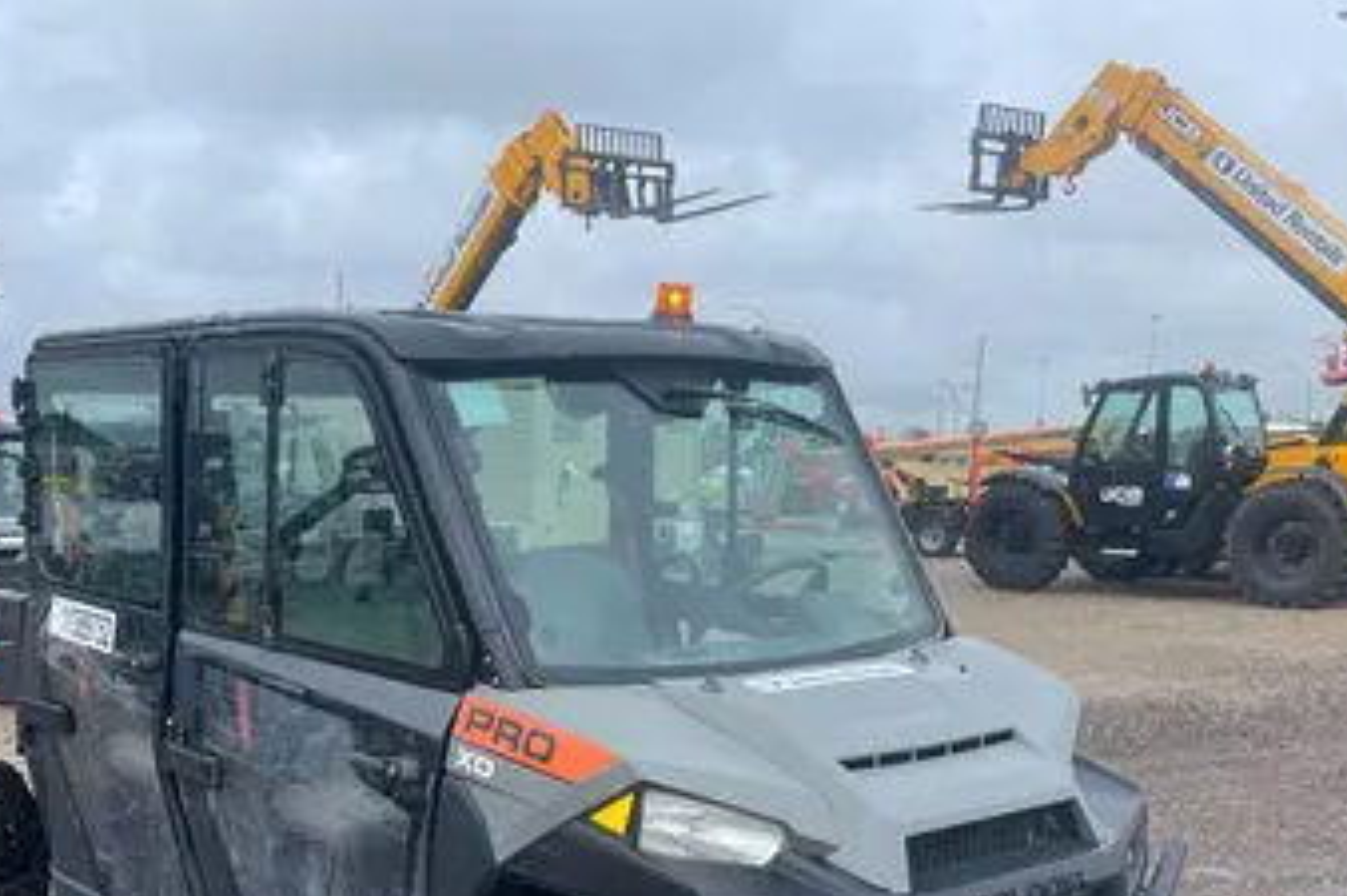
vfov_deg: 29.7
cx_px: 399
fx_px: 1645
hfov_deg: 43.6
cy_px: 723
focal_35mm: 44
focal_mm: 4.2
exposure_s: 1/2747
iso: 32
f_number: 1.6
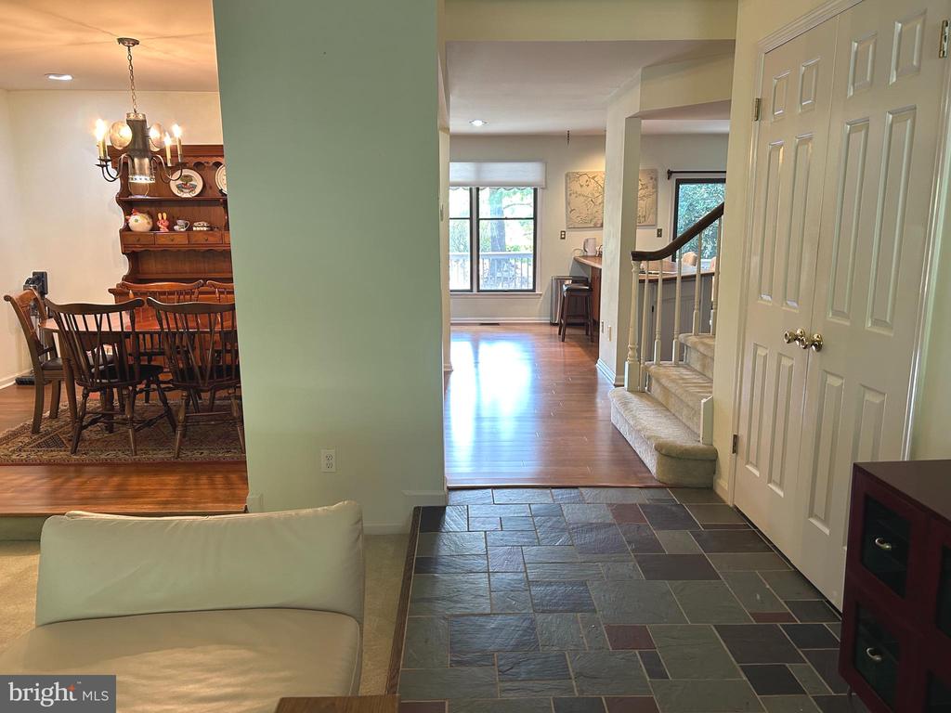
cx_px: 476
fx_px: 714
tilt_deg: -12.0
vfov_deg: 53.1
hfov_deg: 67.3
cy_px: 356
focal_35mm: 26
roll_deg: +0.7
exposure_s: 1/60
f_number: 1.5
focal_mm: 5.7
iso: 160
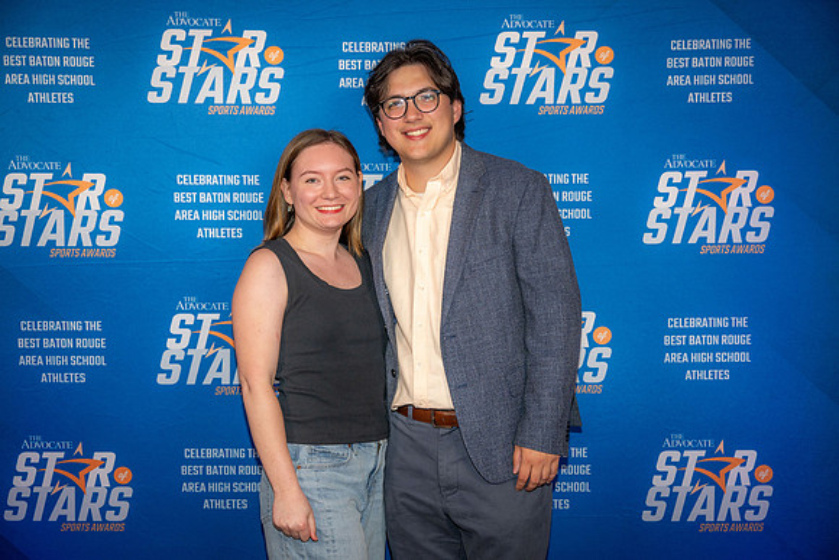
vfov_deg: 30.5
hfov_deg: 44.5
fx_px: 1026
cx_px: 420
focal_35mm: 44
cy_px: 280
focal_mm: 44
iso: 320
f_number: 3.5
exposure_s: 1/160
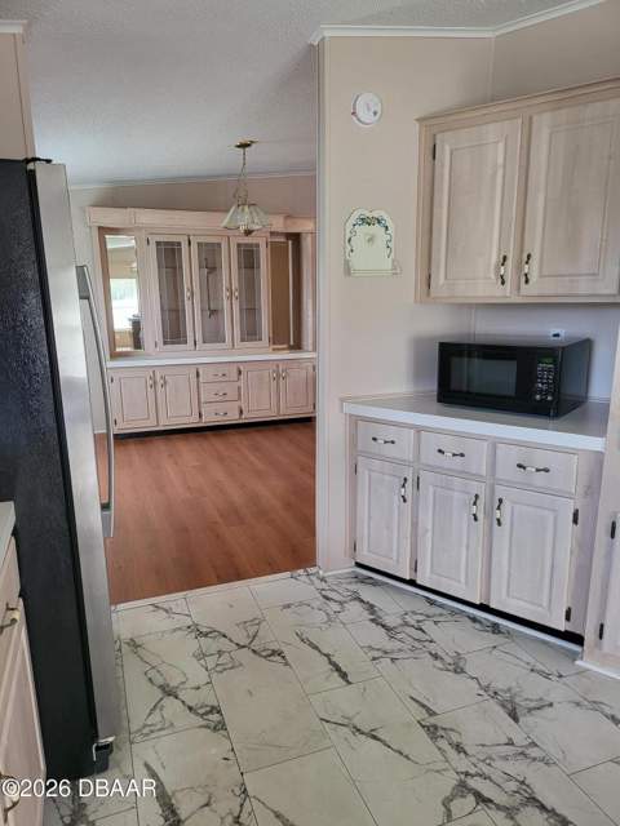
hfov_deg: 56.8
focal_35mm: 24
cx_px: 310
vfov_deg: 71.6
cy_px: 413
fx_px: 573
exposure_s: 1/120
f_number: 1.8
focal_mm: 5
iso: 250
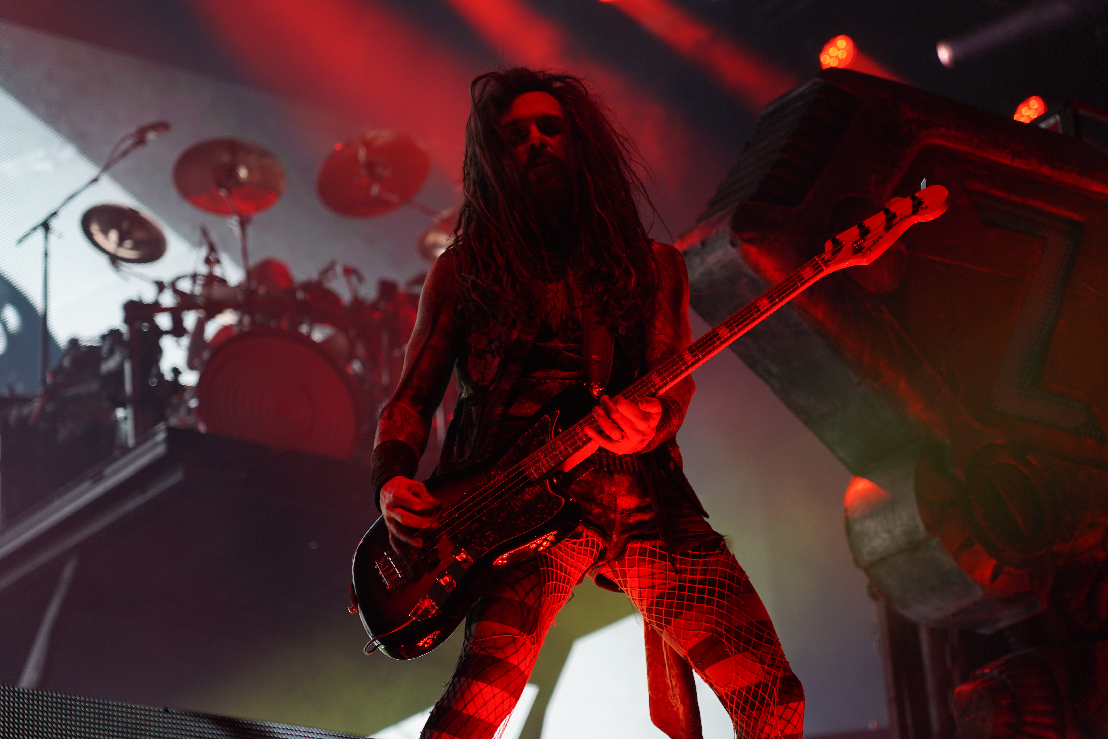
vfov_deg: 13.0
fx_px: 3231
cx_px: 554
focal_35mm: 105
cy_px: 370
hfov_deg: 19.5
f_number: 4
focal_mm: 105
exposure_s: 1/125
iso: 400
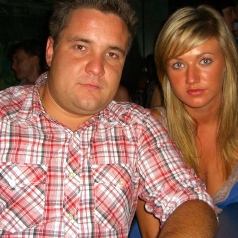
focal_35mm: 55
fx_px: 428
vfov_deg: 31.1
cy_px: 124
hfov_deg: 31.1
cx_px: 125
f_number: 2.8
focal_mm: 7.9
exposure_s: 1/60
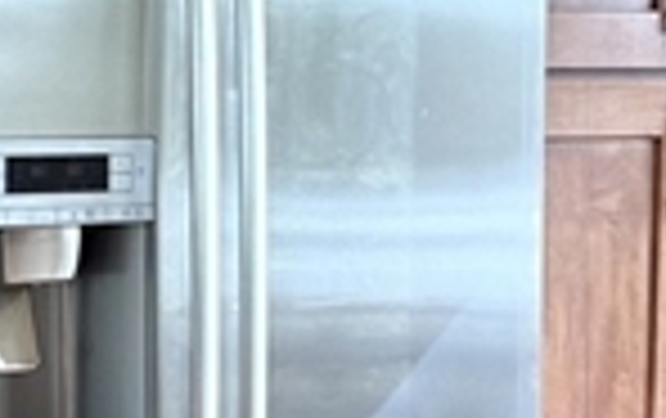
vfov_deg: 10.0
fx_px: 2400
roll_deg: +0.7
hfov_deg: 15.5
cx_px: -22
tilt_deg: -3.9
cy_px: 279
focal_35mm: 132
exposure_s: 1/121
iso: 200
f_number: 1.78
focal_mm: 6.76
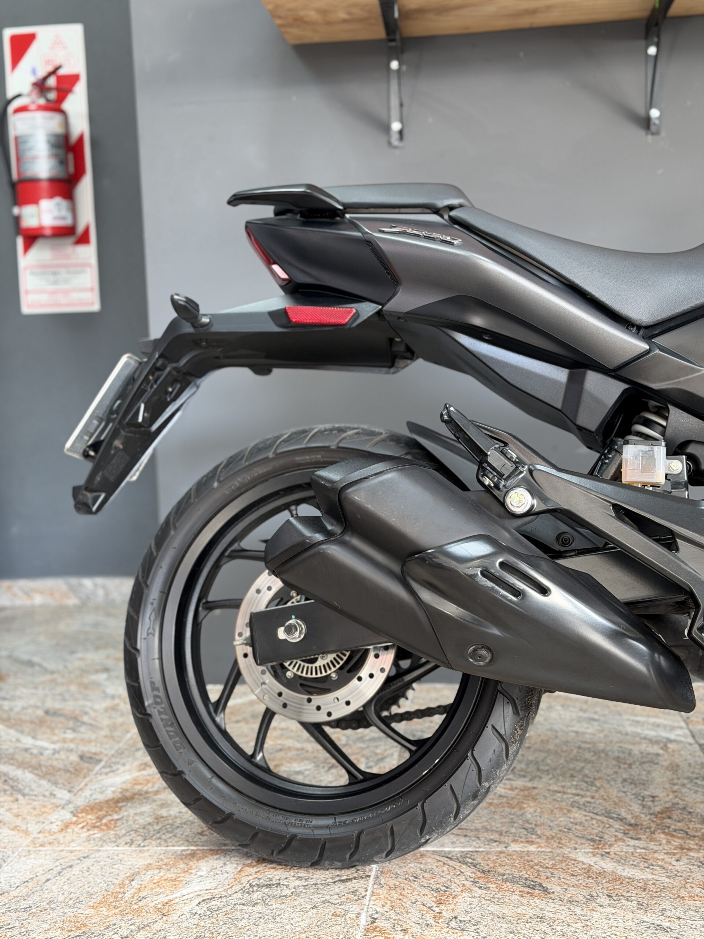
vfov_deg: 39.7
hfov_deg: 30.3
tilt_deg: -4.8
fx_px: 1302
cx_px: 352
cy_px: 470
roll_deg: +1.9
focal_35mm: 48
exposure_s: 1/50
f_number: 1.78
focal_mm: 6.76
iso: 160
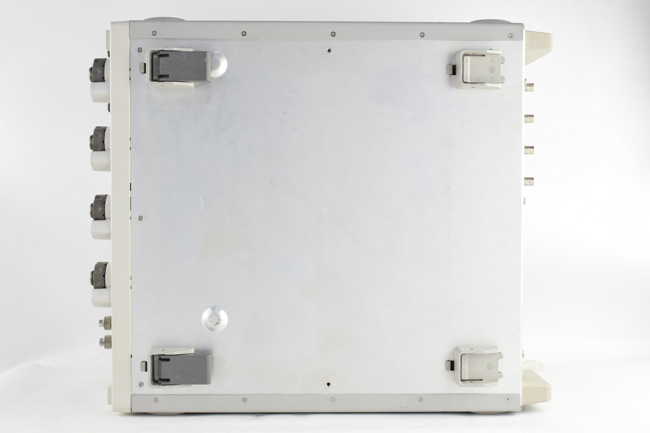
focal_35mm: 51
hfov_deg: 38.9
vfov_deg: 26.5
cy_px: 216
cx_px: 325
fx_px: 921
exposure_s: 1/25
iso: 400
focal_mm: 34
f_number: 10
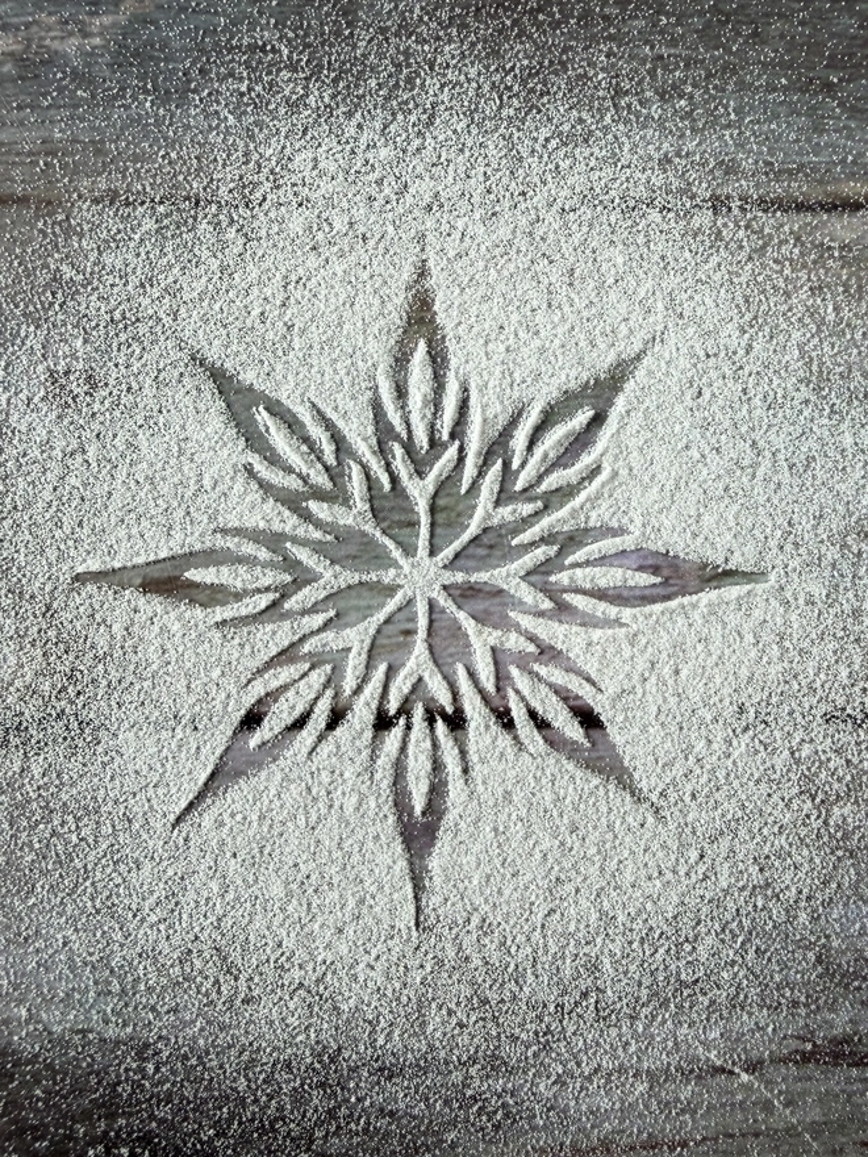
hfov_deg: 56.8
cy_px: 578
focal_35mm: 24
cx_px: 434
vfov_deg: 71.6
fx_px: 802
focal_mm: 2.22
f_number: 2.2
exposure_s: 1/121
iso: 50
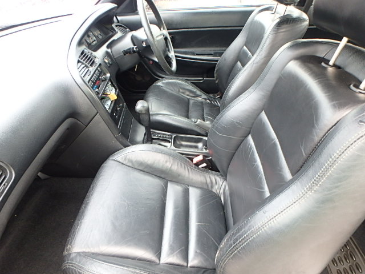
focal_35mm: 21
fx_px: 221
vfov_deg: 63.4
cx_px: 182
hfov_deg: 79.0
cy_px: 137
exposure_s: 1/30
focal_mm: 3.7
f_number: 3.5
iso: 250
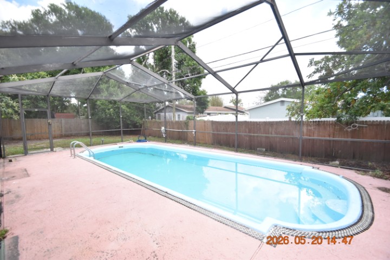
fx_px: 162
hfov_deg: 100.4
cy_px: 130
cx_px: 195
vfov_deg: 77.3
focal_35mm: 15
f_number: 3.5
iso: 800
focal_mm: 10
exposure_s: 1/1000
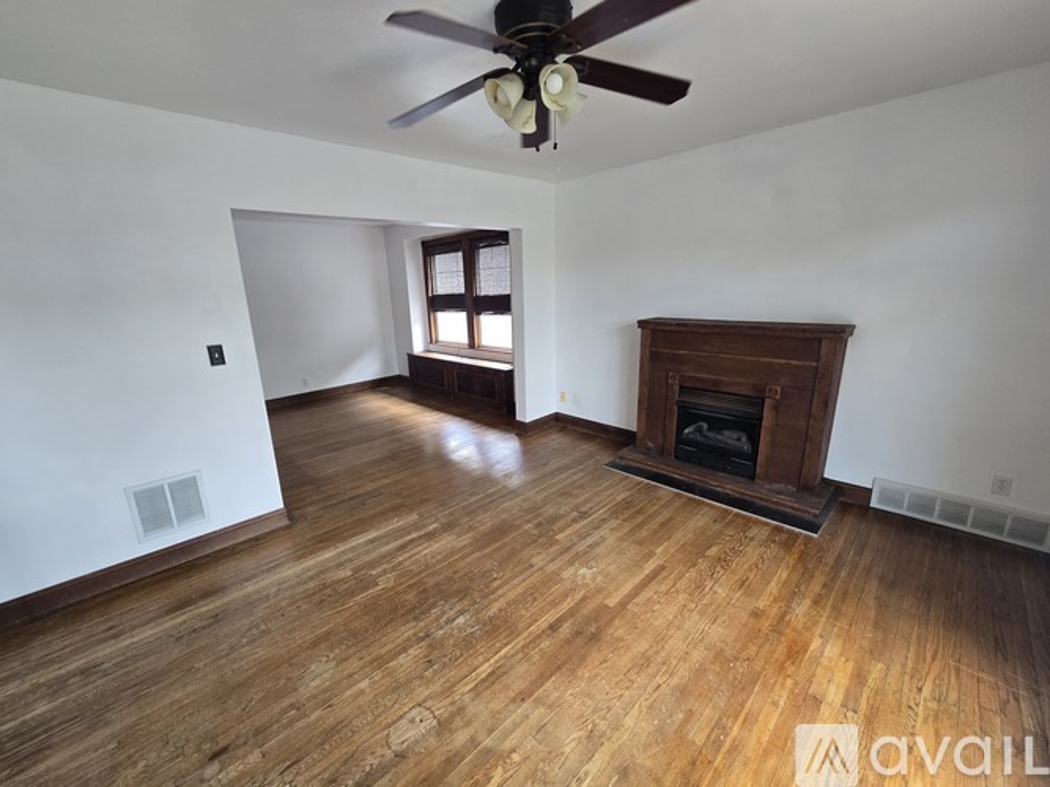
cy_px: 394
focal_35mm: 13
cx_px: 525
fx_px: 394
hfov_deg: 106.2
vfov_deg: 89.9
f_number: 2.2
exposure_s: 1/60
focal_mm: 2.2
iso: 125
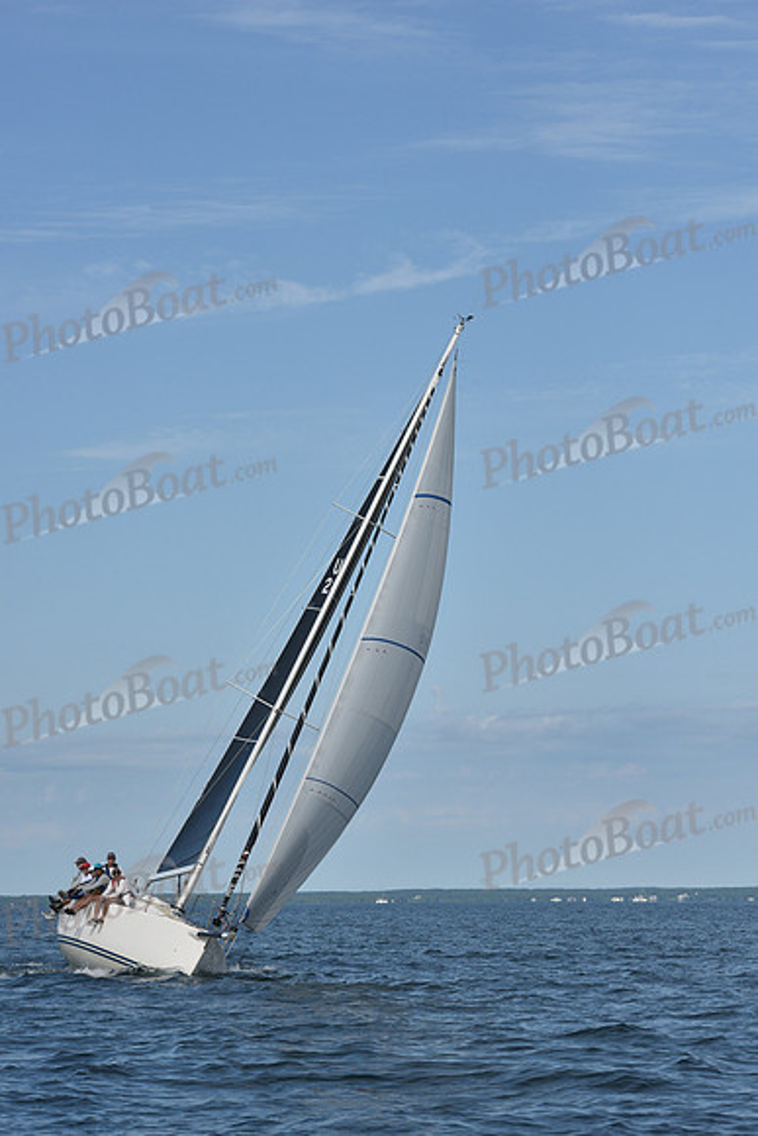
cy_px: 568
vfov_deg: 20.4
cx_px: 379
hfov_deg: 13.7
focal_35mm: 100
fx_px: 3156
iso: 320
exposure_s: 1/1000
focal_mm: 100
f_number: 11
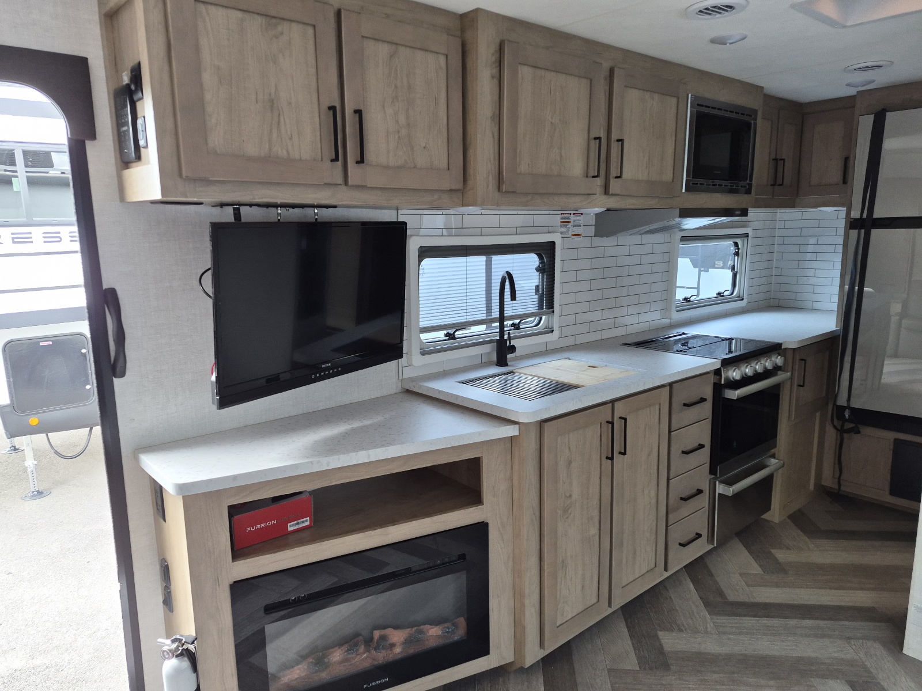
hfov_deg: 73.9
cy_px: 346
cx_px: 461
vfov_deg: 58.9
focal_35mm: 23
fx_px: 613
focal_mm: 5.4
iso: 200
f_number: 1.8
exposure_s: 1/120
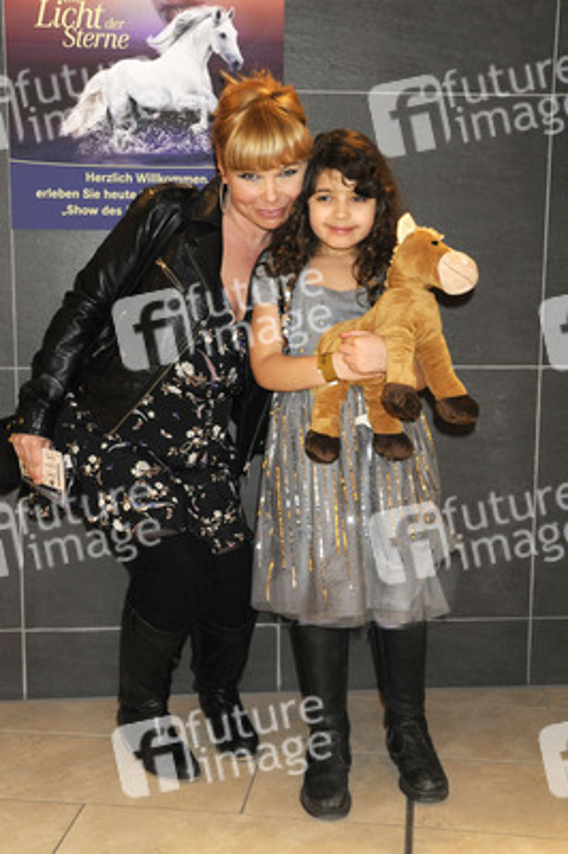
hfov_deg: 28.0
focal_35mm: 48
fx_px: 1138
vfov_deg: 41.1
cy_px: 427
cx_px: 284
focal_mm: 48
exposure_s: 1/80
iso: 2500
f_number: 6.3
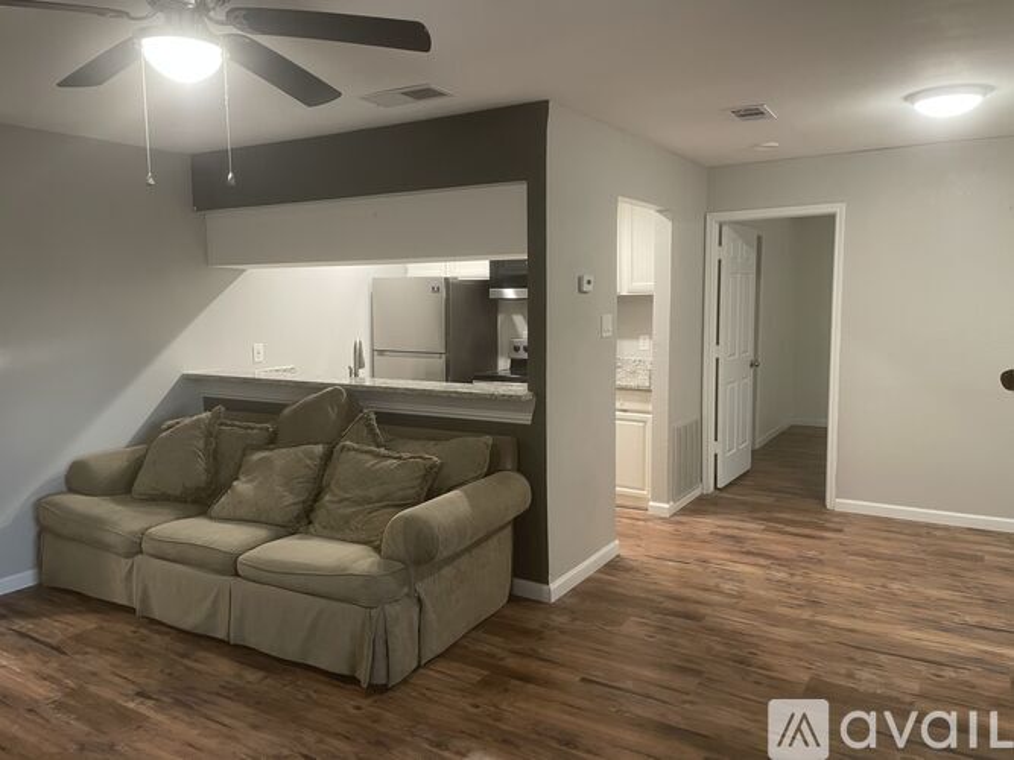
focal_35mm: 26
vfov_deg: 53.0
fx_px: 761
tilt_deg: -6.5
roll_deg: +0.9
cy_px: 380
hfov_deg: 67.3
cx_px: 507
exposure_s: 1/60
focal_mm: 4.2
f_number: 1.6
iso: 250
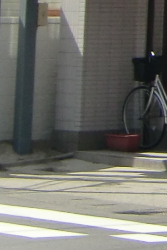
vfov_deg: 7.1
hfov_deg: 4.7
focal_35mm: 272
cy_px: -352
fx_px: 1891
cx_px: 623
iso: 64
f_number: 8
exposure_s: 1/160
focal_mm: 6.9
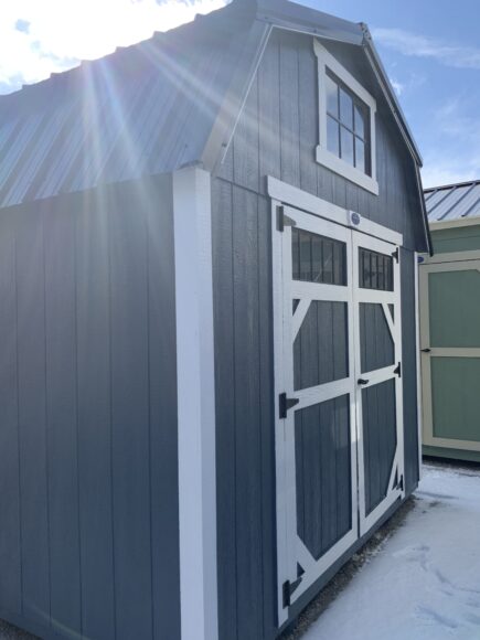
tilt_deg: +0.4
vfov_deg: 61.7
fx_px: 536
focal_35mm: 29
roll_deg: +1.2
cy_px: 320
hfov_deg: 48.2
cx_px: 240
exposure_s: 1/997
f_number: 1.8
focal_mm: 3
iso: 16
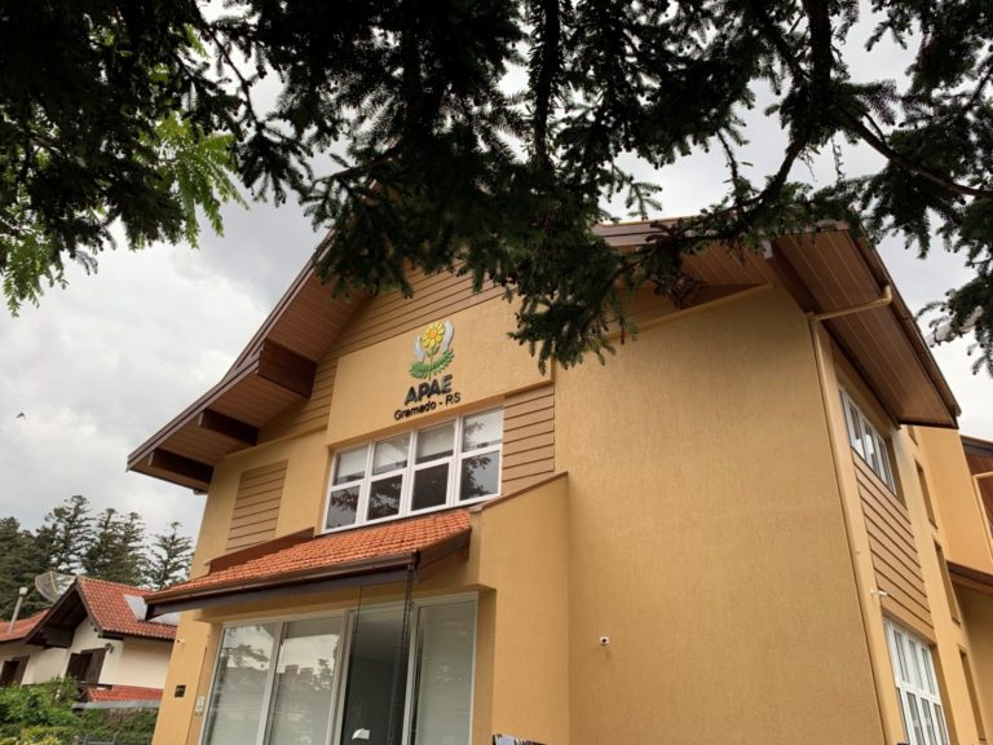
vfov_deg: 53.1
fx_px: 746
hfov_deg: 67.3
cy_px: 372
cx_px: 496
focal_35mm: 26
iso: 25
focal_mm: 4.25
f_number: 1.8
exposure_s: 1/392
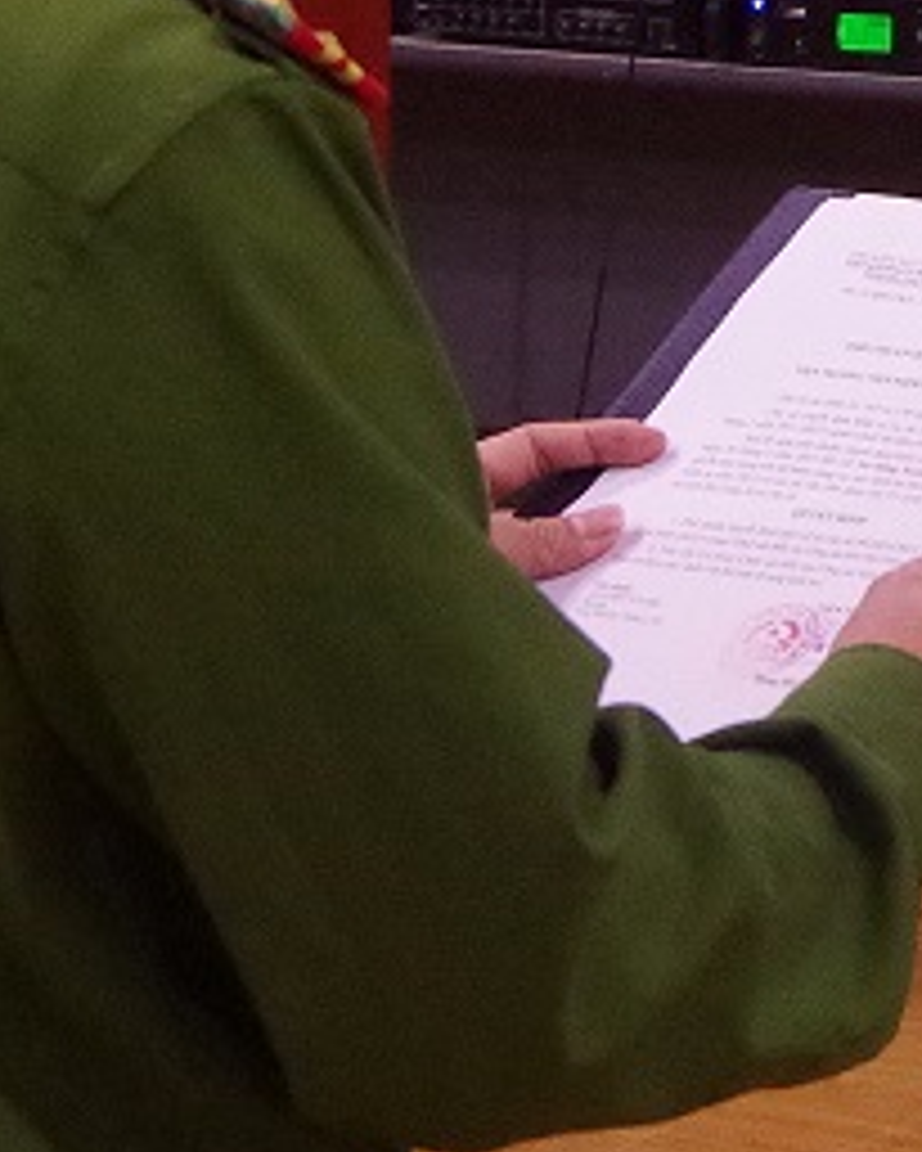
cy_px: 14
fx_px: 4568
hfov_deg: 10.7
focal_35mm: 134
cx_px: 1711
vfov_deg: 14.2
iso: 3200
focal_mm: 21
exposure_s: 1/100
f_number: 5
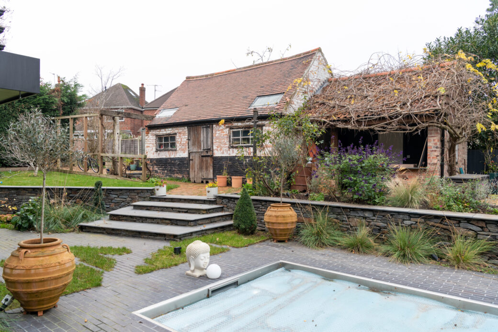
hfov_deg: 67.4
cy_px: 166
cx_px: 249
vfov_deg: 47.9
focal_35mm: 27
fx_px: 373
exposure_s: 1/13
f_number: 7.1
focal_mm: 27
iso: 200
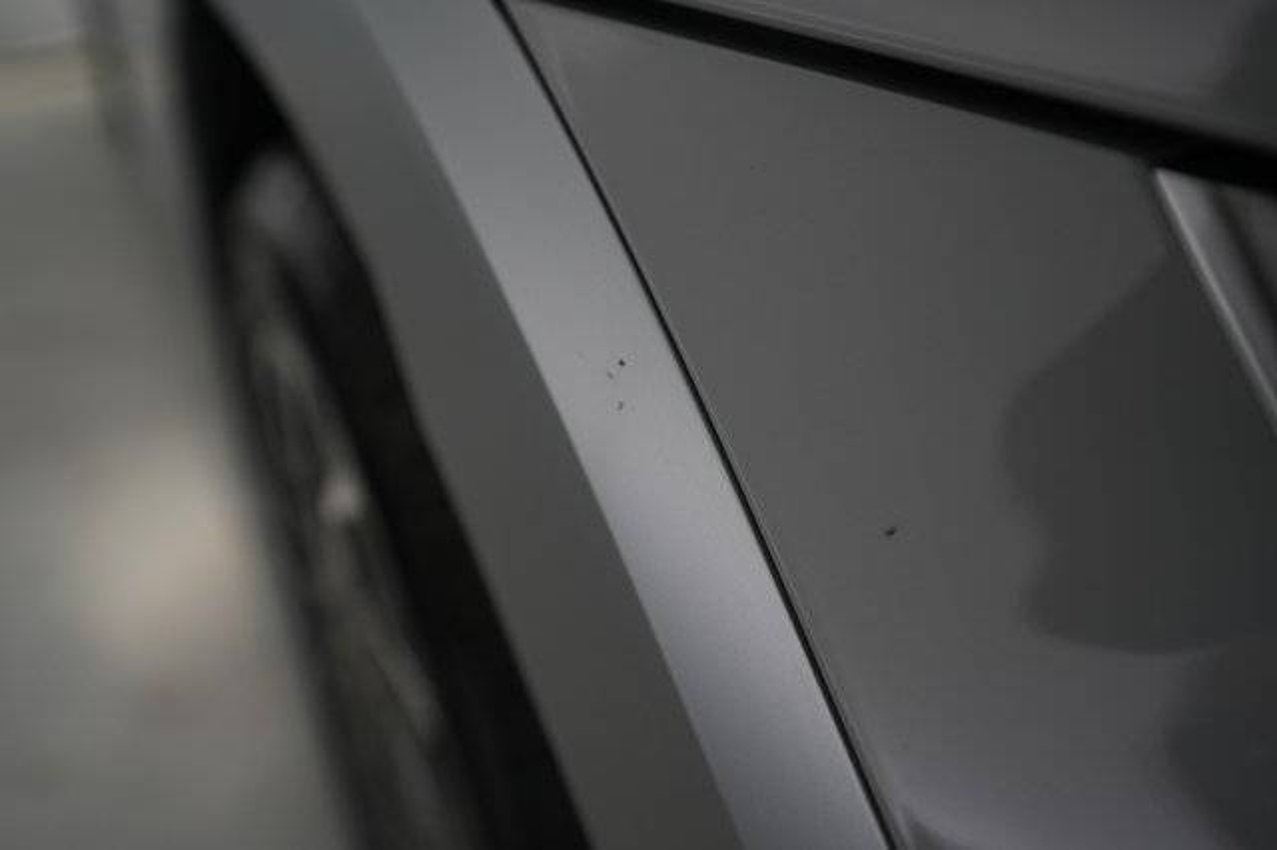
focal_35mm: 28
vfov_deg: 46.4
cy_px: 425
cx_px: 638
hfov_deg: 65.5
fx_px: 993
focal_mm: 28
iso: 640
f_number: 4
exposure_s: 1/100
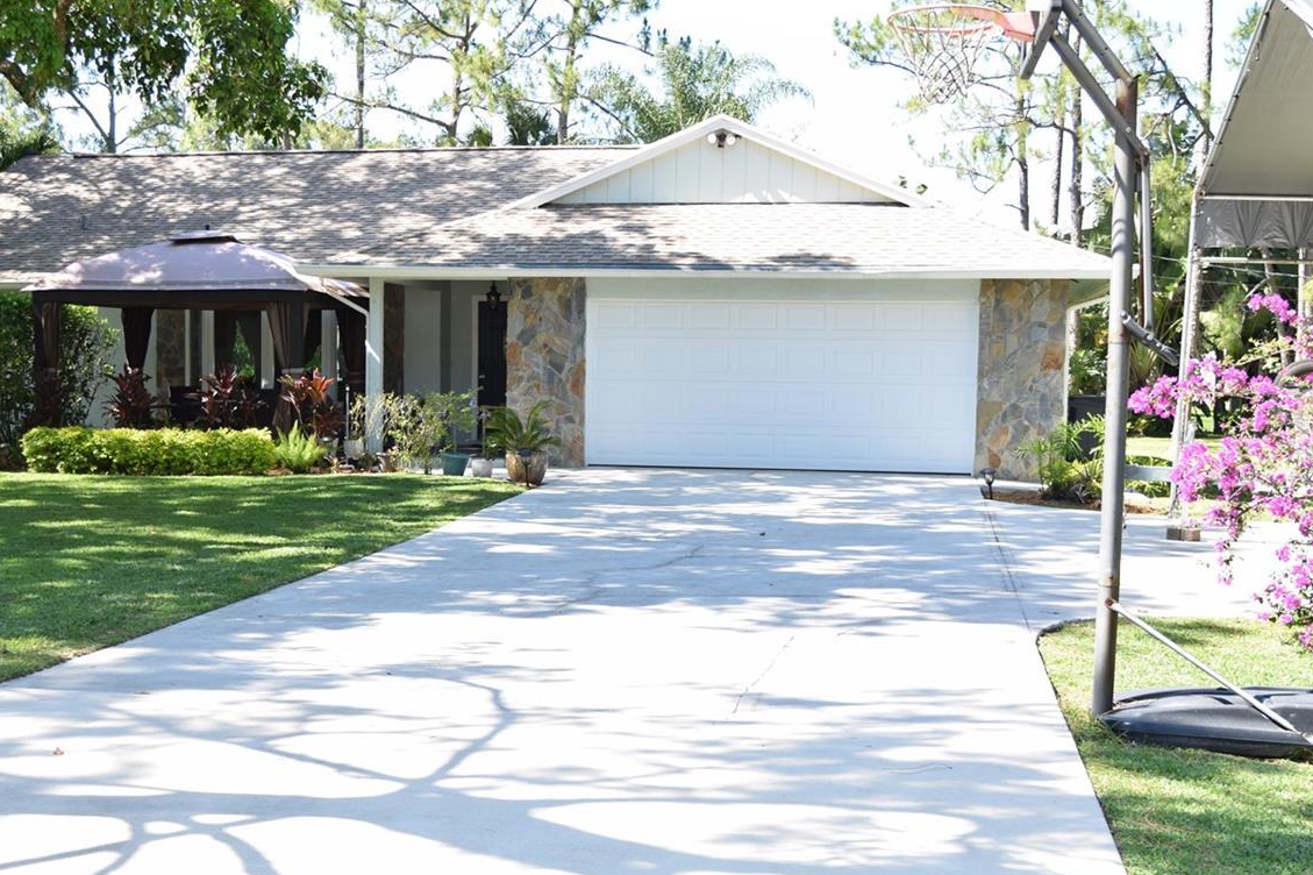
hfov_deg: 38.7
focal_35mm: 51
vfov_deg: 26.3
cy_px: 576
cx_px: 516
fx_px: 1859
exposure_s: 1/125
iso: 100
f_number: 5
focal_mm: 24
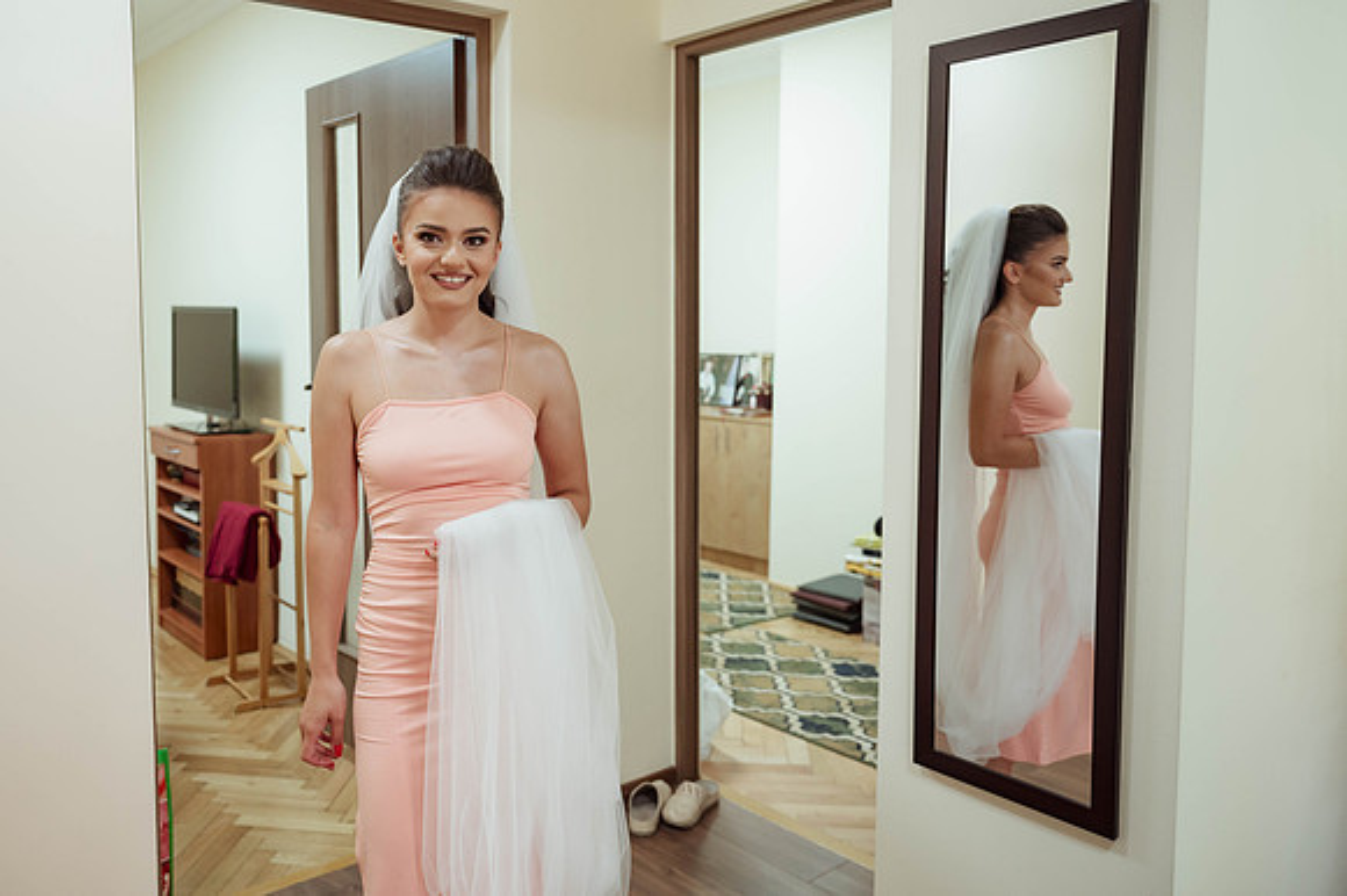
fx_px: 1084
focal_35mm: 29
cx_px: 561
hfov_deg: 63.3
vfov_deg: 44.8
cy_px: 381
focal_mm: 24
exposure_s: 1/200
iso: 2500
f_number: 2.8
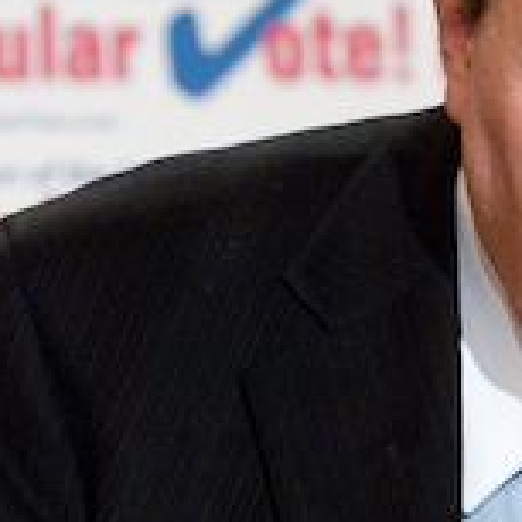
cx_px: 624
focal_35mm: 774
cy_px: 258
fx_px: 13199
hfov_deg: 2.3
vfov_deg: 2.3
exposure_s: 1/50
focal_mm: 155
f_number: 3.2
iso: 800
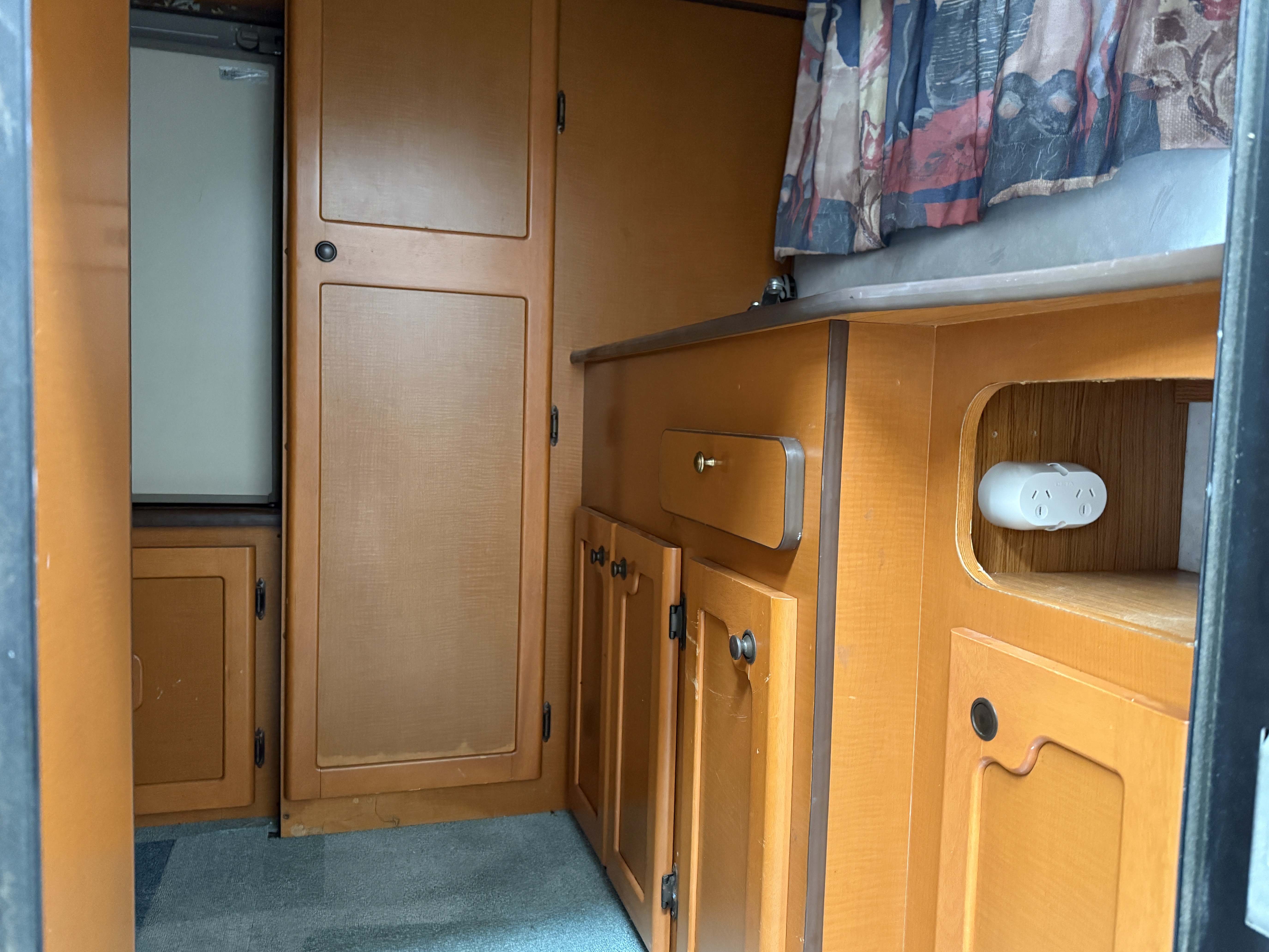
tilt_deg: -3.6
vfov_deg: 54.9
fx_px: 916
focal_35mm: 25
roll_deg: -2.5
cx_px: 616
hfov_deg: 69.4
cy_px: 465
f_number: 1.78
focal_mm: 6.76
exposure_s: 1/43
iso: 800
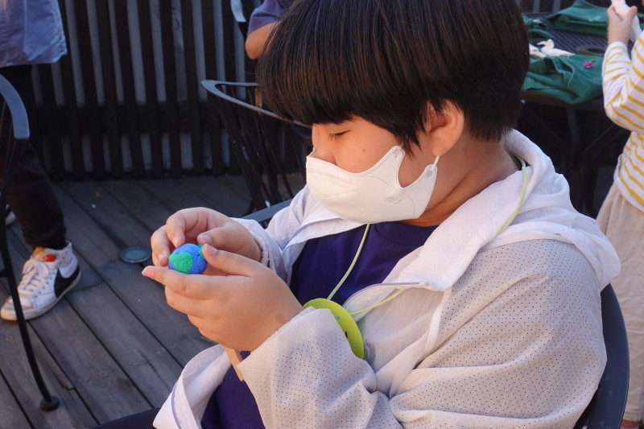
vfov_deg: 28.6
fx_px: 841
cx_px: 322
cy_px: 214
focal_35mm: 47
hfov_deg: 41.9
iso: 125
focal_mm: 17.06
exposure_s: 1/80
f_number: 5.6
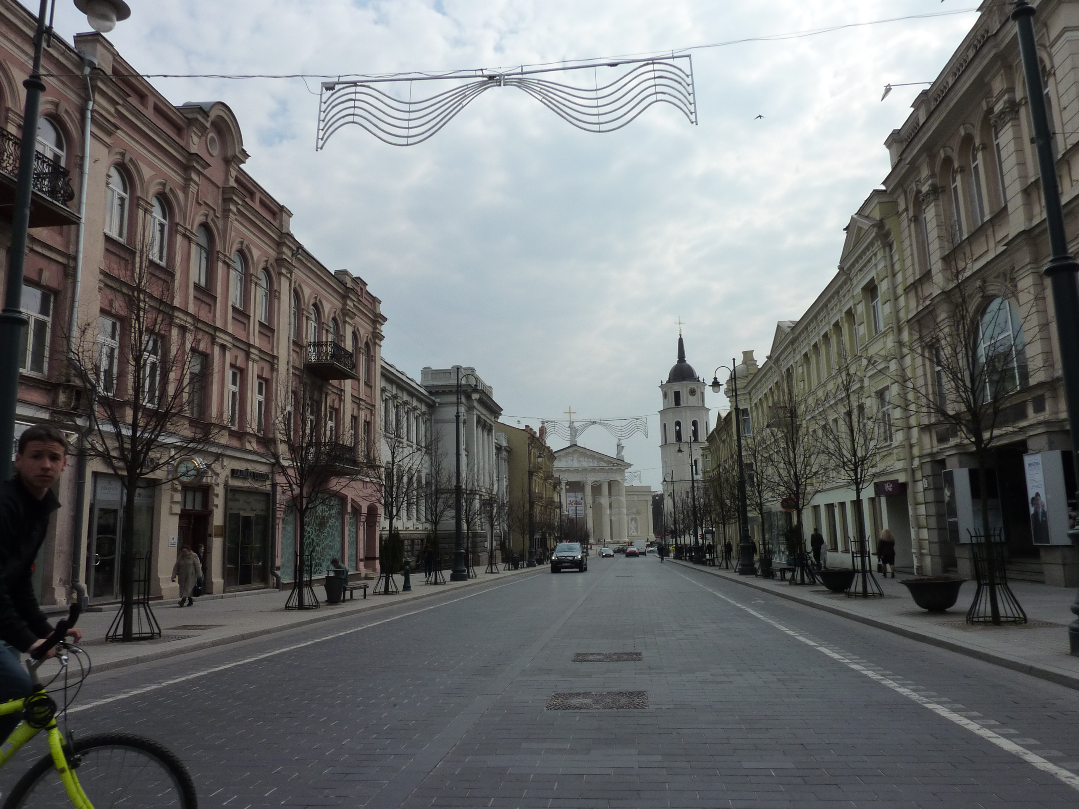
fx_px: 779
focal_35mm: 25
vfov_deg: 54.9
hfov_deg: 69.4
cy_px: 404
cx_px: 540
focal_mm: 4.1
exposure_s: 1/640
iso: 125
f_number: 5.6
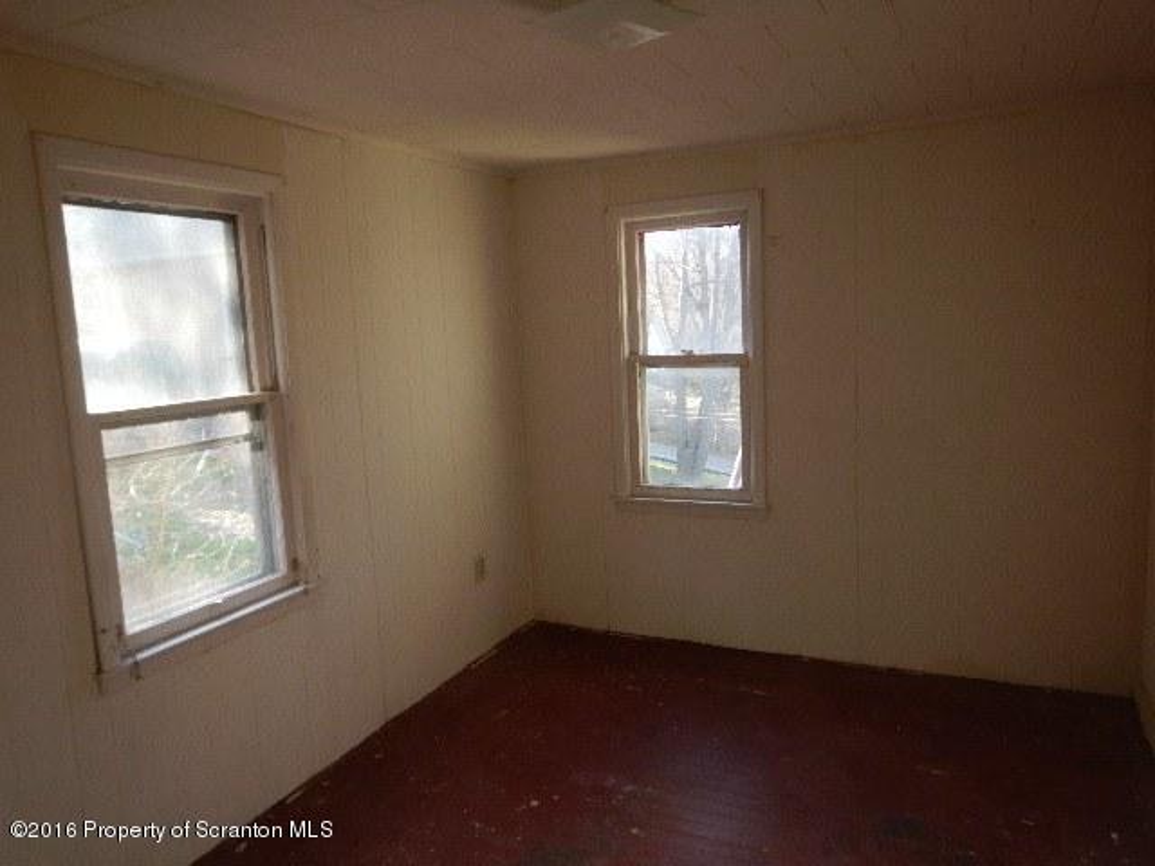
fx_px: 801
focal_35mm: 24
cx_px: 578
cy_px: 433
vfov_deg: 56.8
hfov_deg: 71.6
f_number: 2.8
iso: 125
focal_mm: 4.3
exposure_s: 1/100
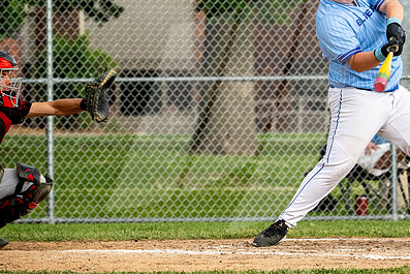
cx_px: 346
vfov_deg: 2.5
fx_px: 6254
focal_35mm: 549
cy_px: 56
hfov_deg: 3.8
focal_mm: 310
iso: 2000
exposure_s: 1/2000
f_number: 8
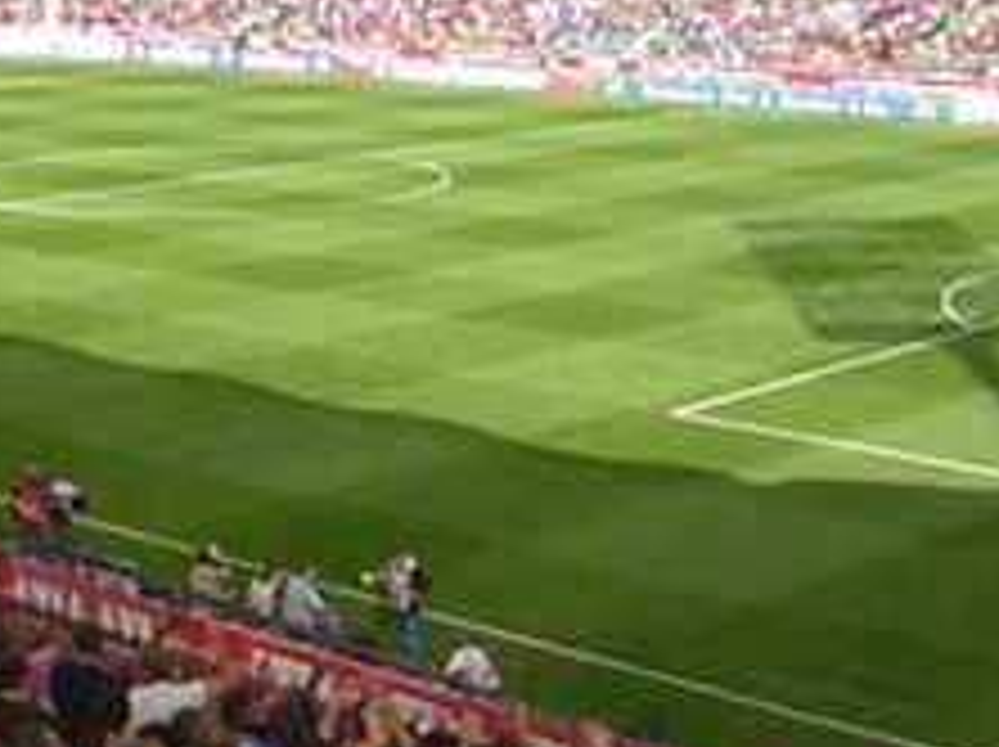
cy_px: 430
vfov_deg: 18.6
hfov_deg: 24.6
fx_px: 2277
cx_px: 333
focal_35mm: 79
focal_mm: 5.8
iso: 80
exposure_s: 1/640
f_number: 5.6
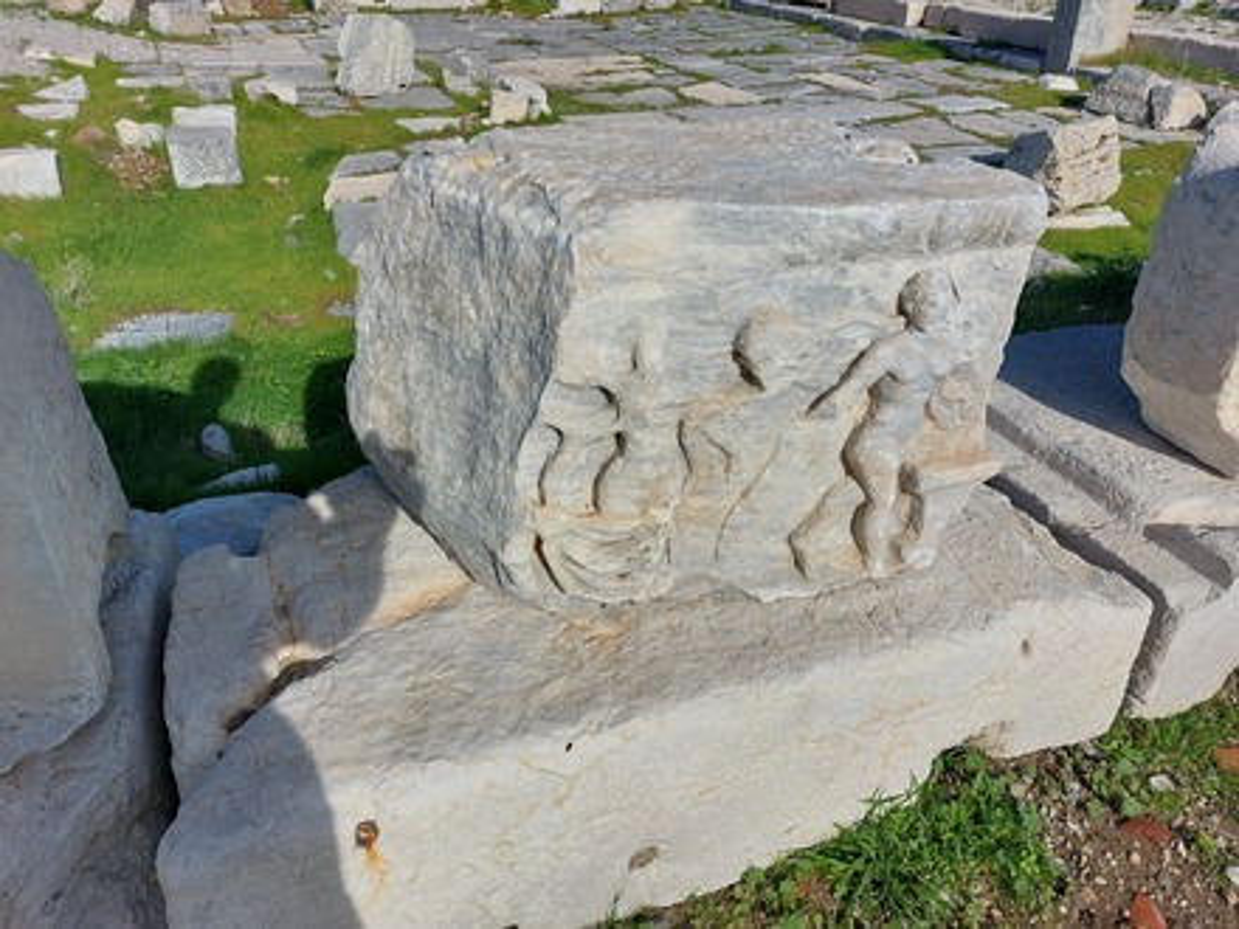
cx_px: 620
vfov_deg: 54.9
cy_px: 464
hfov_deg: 69.4
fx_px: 895
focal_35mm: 25
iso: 25
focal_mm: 5.23
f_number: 1.8
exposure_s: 1/3077
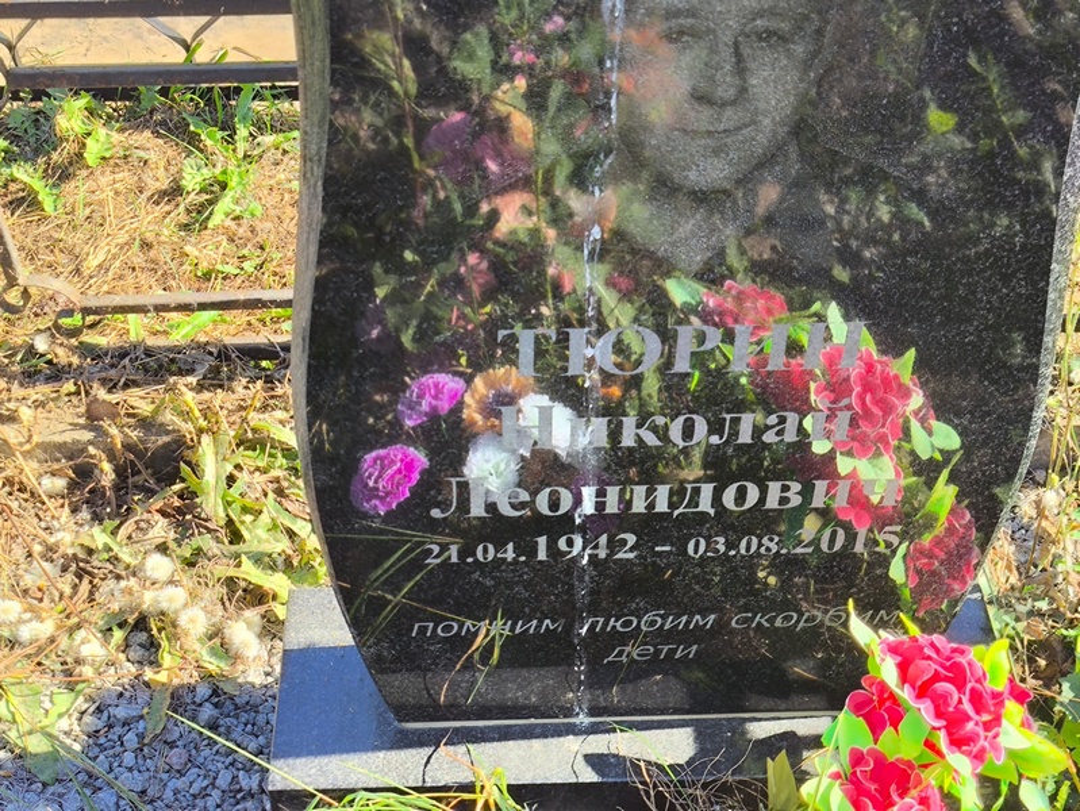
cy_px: 406
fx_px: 1561
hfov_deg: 38.2
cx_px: 540
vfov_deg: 29.1
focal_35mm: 50
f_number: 1.7
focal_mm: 4.71
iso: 50
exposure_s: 1/285
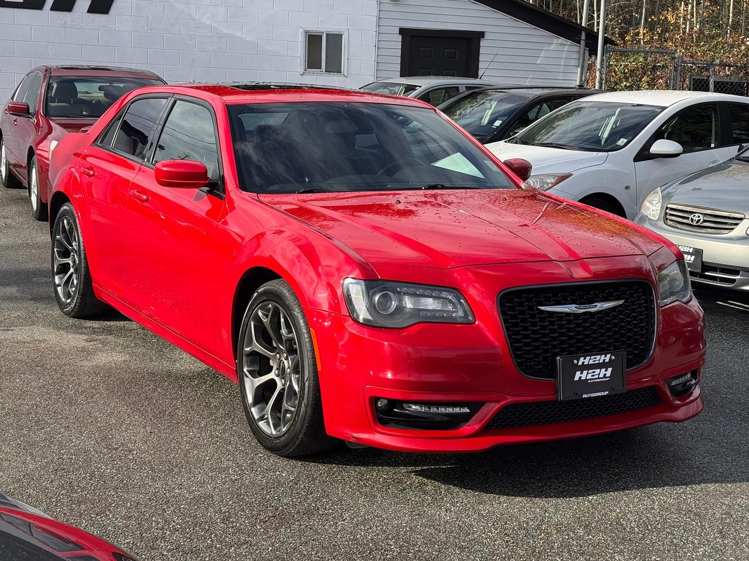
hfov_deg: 39.7
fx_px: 1039
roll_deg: -2.5
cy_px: 280
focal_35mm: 48
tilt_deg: -8.2
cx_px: 374
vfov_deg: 30.3
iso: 64
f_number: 1.78
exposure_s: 1/2717
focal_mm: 6.76
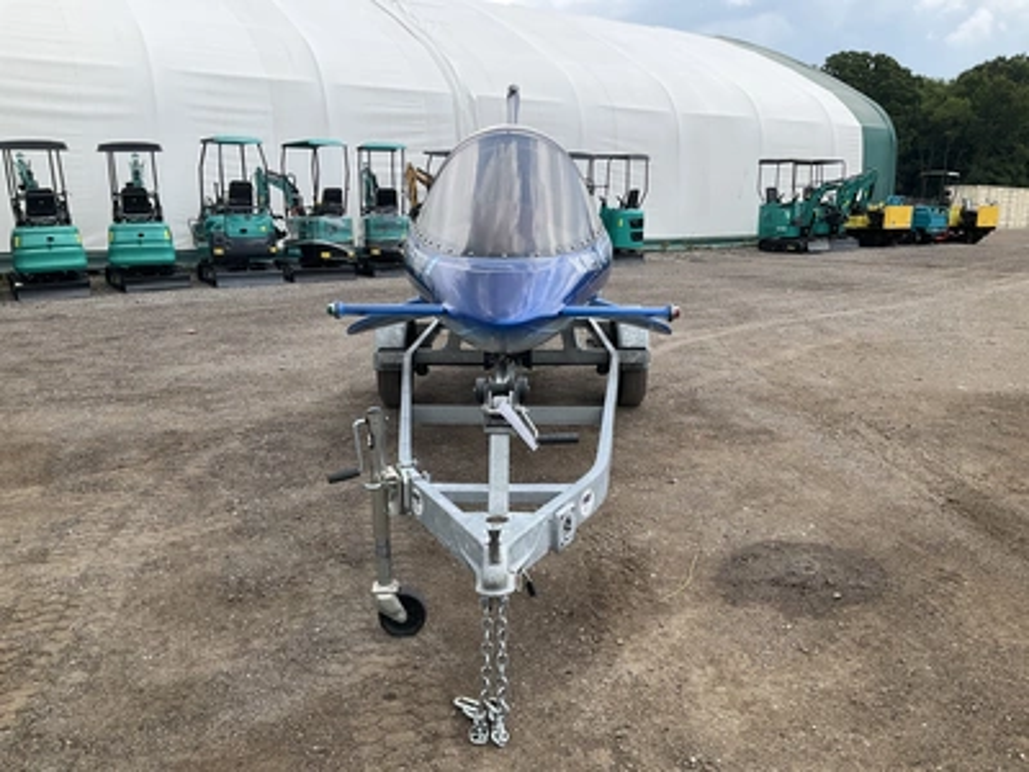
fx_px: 862
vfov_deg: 48.2
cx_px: 514
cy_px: 386
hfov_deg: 61.7
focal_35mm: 29
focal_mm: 3
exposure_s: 1/842
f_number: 1.8
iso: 25
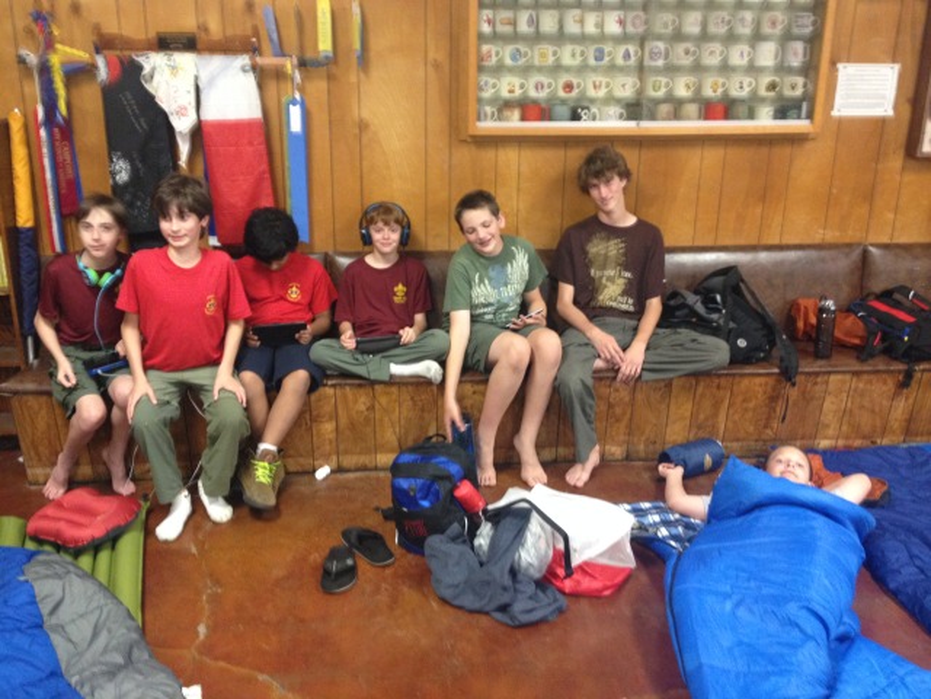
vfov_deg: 40.7
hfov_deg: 52.6
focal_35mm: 35
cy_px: 350
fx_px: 941
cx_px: 466
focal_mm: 4.28
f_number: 2.4
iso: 250
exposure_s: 1/20
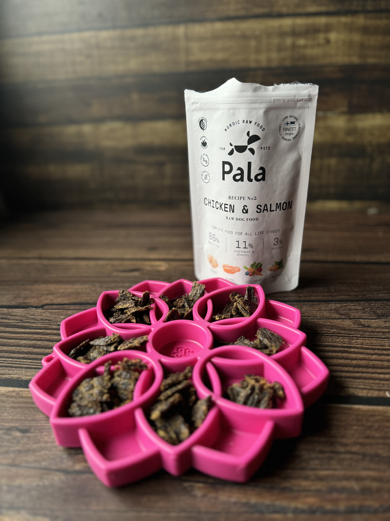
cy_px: 260
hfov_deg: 56.8
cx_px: 195
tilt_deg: -25.8
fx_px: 361
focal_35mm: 24
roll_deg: +3.4
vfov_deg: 71.6
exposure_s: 1/60
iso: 250
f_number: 1.78
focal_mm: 6.86
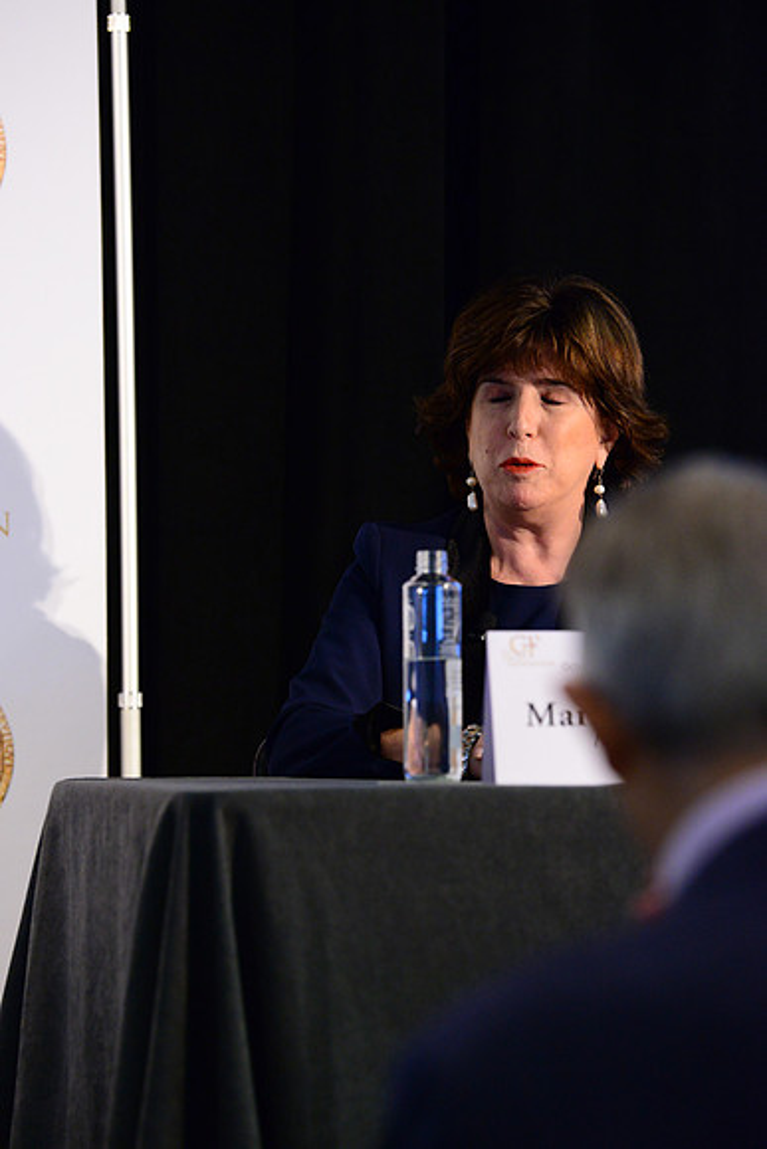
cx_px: 384
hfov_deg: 9.2
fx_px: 4791
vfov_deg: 13.7
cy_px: 574
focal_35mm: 150
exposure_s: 1/125
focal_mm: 150
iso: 4000
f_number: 4
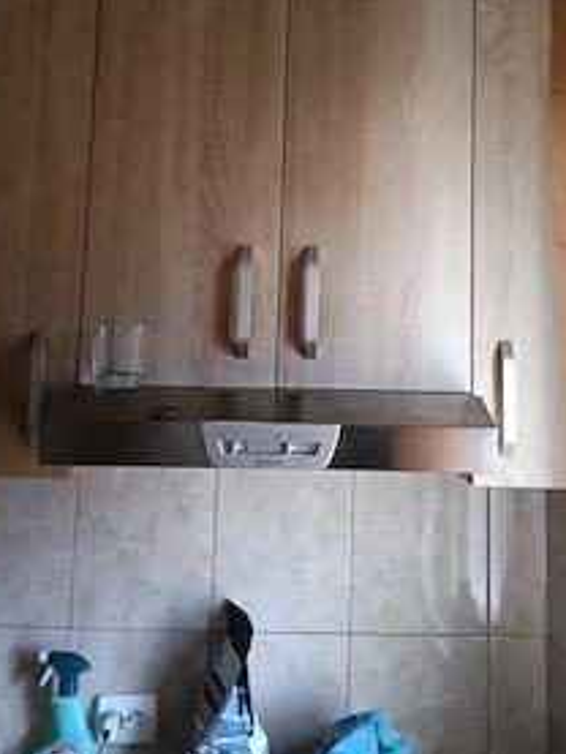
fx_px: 850
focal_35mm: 39
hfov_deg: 36.8
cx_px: 329
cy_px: 229
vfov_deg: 46.8
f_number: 1.8
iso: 1250
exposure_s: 1/25
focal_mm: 3.98
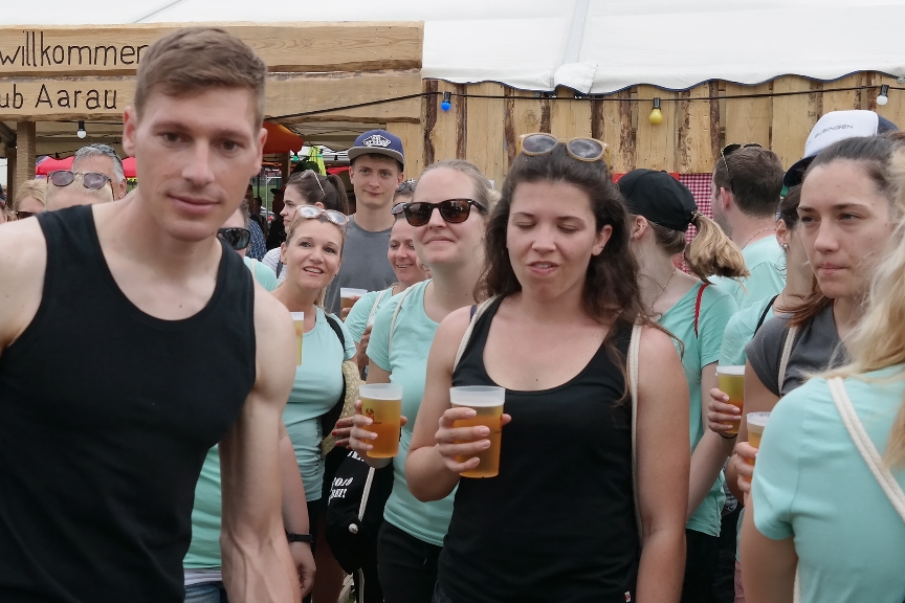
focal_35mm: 50
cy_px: 278
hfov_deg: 39.2
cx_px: 306
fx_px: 1257
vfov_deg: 27.0
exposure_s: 1/160
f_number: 5.6
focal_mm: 18
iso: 200
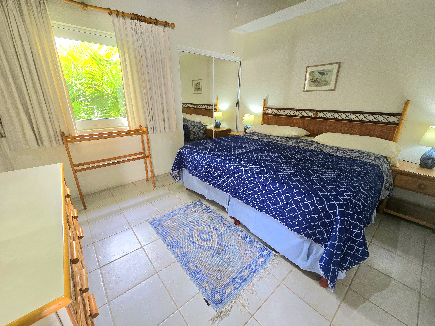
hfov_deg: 106.2
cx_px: 218
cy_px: 163
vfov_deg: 89.9
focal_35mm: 13
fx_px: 163
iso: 80
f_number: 2.2
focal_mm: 2.2
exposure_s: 1/50.3
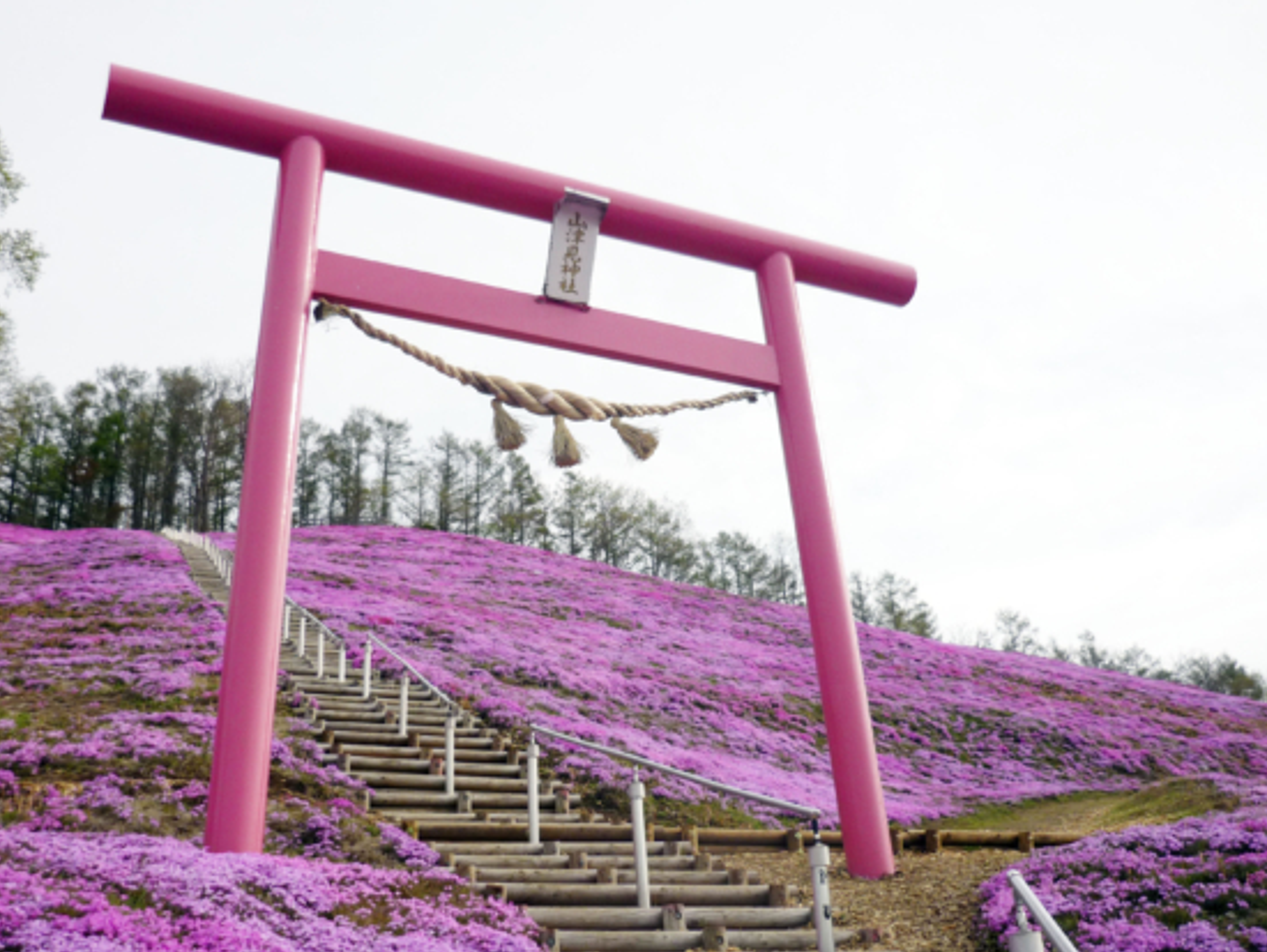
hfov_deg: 51.3
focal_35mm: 36
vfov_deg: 39.7
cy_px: 468
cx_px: 604
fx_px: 1318
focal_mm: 5.5
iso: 100
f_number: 8
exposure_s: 1/160
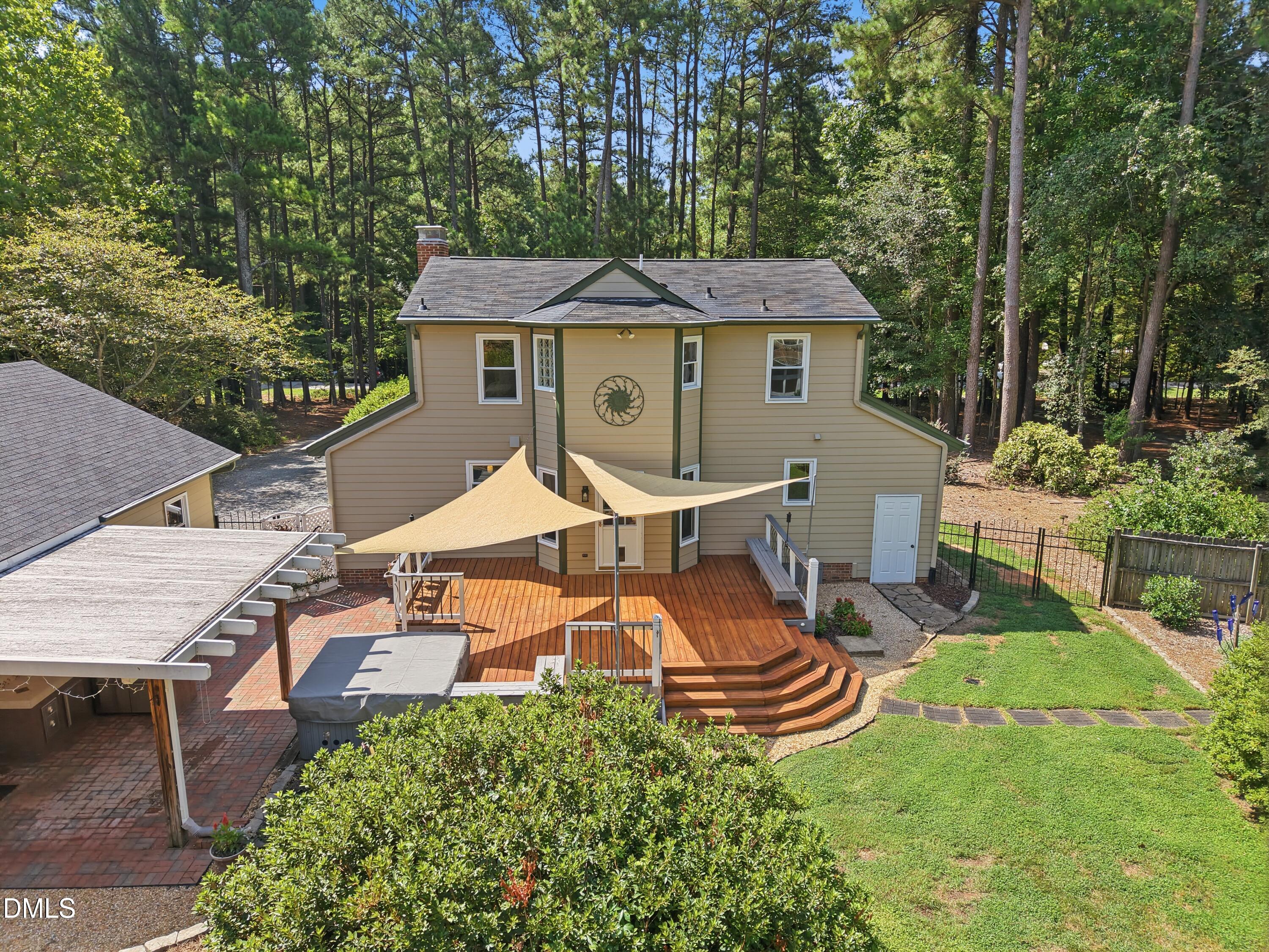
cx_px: 634
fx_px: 880
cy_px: 476
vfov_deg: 56.8
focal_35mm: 24
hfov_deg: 71.6
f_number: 1.8
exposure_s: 1/800
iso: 100
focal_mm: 8.7
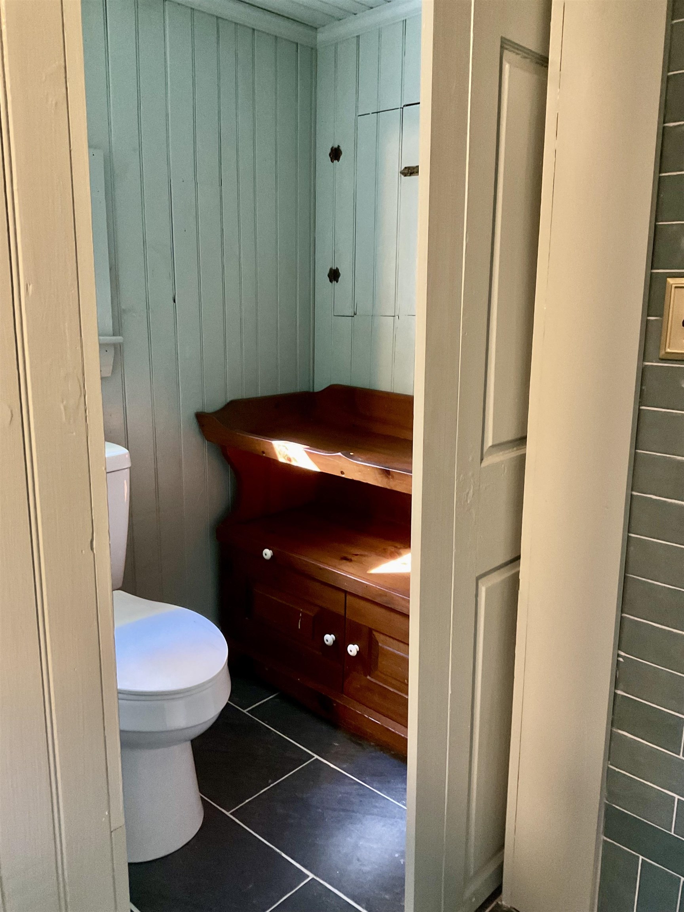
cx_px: 342
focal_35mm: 29
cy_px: 456
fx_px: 764
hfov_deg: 48.2
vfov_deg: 61.7
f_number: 1.8
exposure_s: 1/30
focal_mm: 3
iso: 400
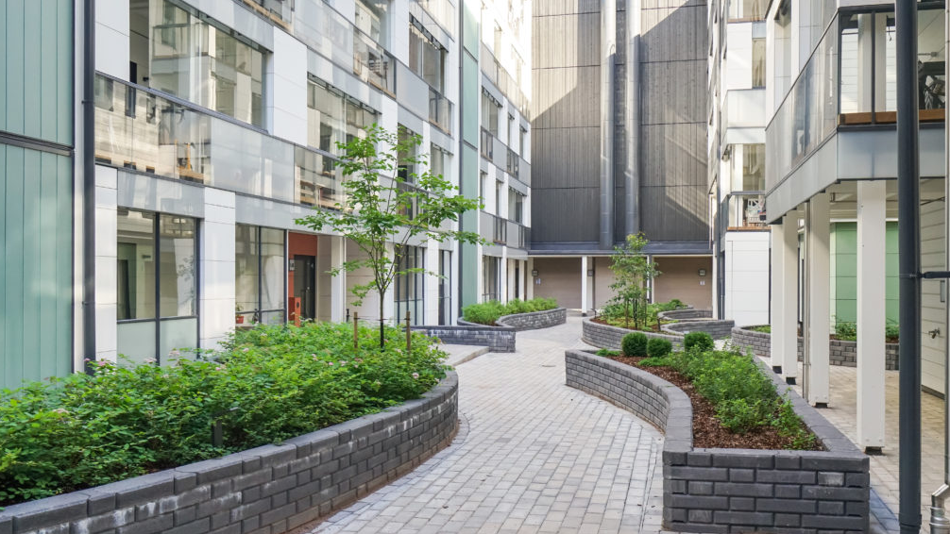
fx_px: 806
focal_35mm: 32
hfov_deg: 61.0
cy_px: 238
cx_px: 479
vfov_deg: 36.6
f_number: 8
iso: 800
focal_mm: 30
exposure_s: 1/250
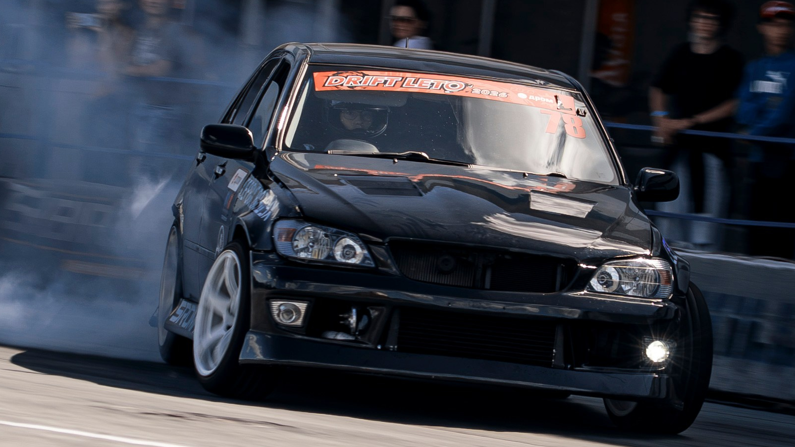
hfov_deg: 4.2
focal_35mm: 519
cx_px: 411
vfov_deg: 2.3
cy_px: 311
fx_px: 10941
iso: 100
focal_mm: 135
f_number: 10
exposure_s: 1/125
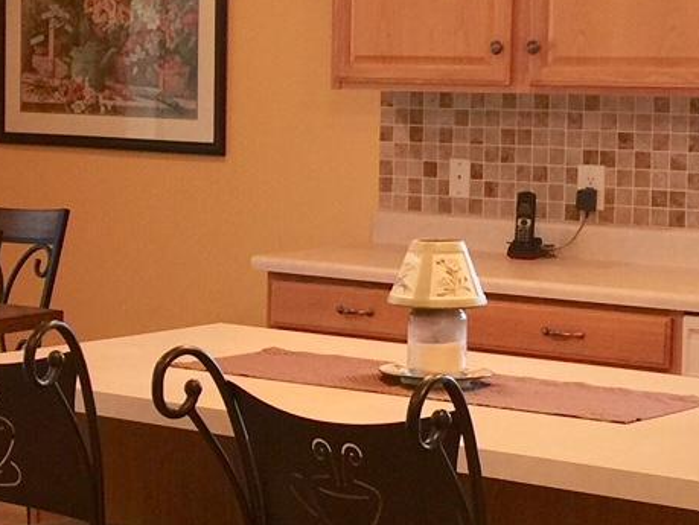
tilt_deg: -5.0
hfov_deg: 18.7
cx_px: 52
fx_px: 2082
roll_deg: -0.8
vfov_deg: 14.4
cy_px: 254
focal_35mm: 103
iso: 40
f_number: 2.2
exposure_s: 1/15
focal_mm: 4.15
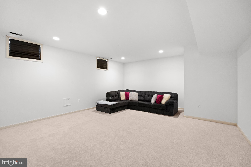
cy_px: 84
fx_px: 112
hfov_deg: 96.7
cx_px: 126
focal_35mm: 16
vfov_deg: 73.7
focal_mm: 16
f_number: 9
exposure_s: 1/13
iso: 3200
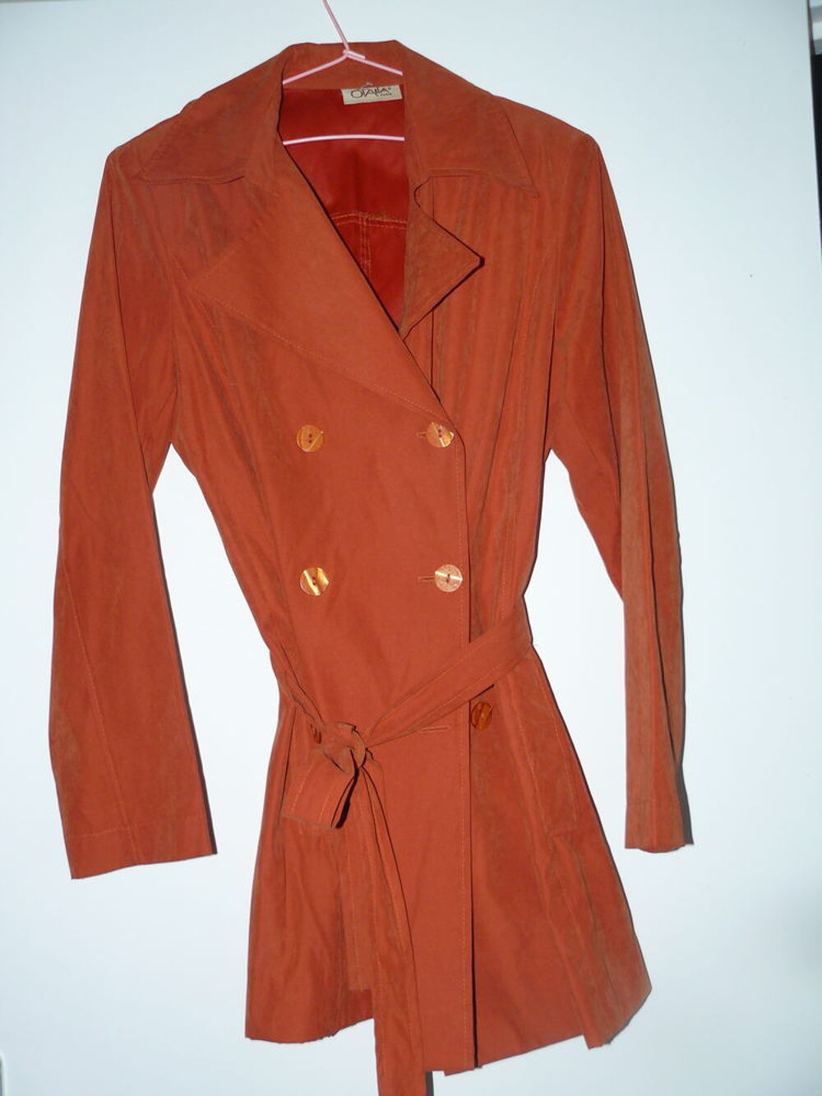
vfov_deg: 51.4
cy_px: 548
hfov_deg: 39.7
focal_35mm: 36
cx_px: 411
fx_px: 1140
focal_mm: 6
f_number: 2.8
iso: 100
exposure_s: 1/50
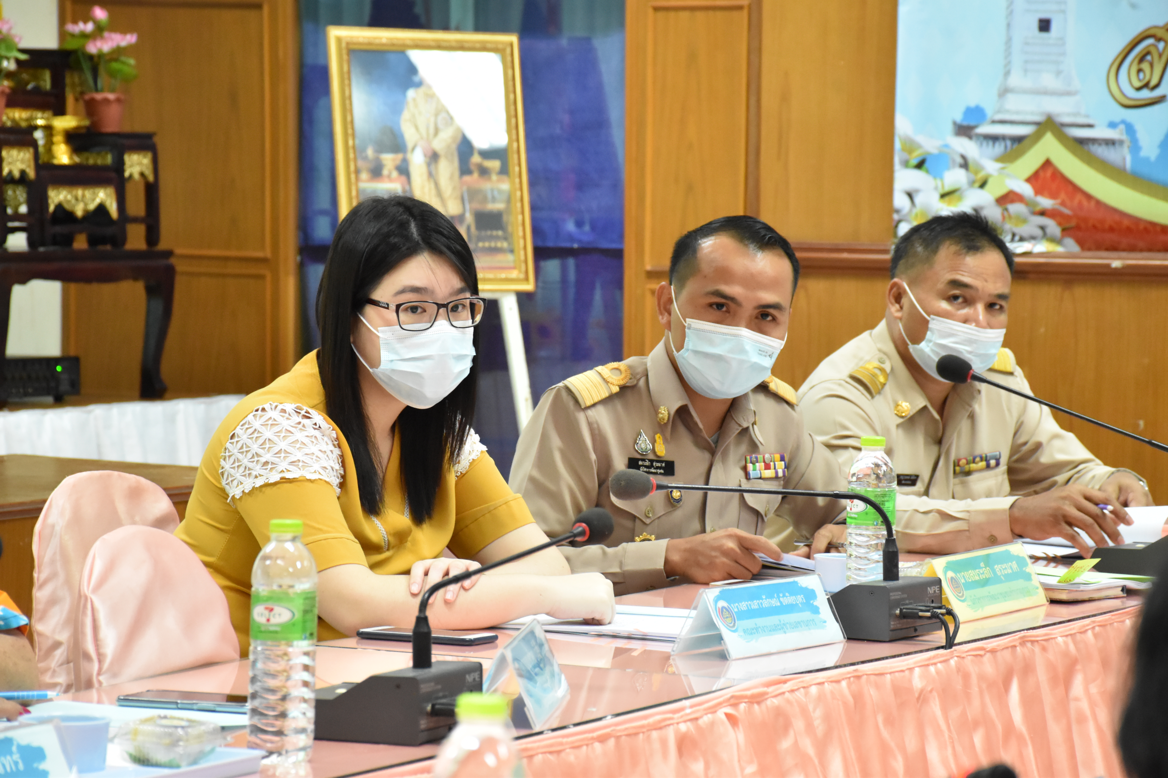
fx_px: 4623
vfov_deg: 9.6
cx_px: 584
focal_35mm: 142
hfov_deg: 14.4
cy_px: 389
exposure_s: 1/60
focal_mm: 95
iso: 4000
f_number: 7.1
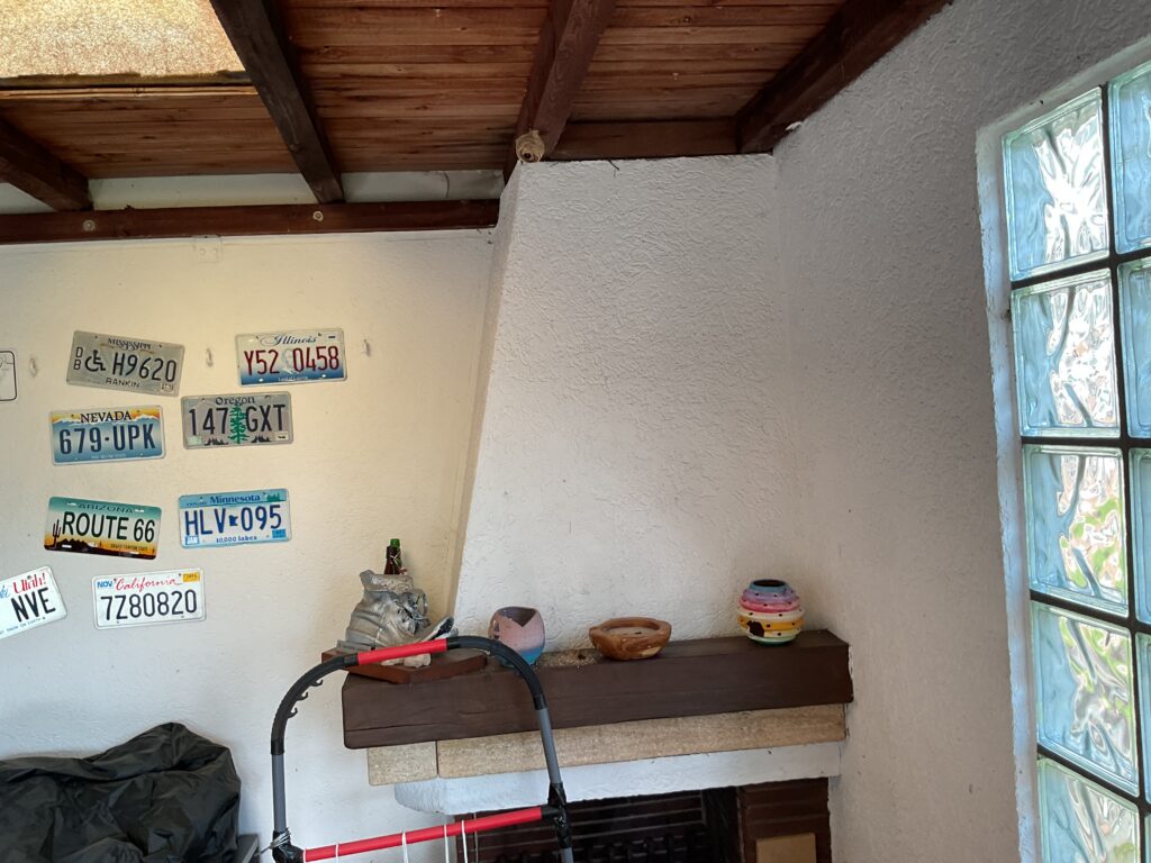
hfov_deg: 61.7
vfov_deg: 48.2
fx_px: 964
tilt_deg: -2.1
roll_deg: +5.0
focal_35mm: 29
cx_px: 576
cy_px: 432
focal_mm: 3
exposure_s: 1/120
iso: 40
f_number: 1.8
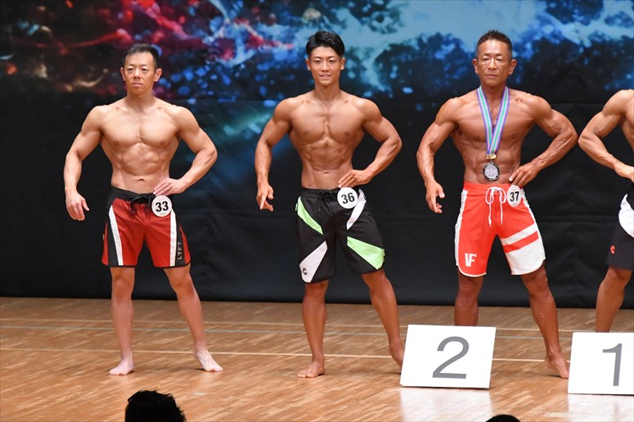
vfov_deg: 4.8
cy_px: 211
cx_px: 317
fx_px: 5017
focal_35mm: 285
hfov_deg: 7.2
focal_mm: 190
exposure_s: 1/400
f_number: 5.6
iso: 8000
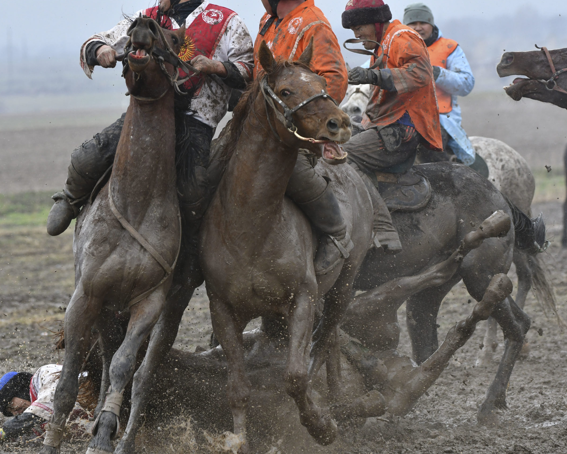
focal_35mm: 339
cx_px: 242
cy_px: 227
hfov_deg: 5.7
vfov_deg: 4.6
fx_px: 5689
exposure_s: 1/1000
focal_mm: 200
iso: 800
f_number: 5.6
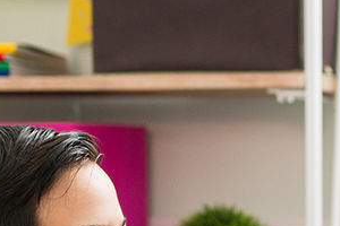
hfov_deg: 8.7
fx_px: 2200
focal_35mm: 233
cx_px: 469
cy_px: 336
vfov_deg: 5.8
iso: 320
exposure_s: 1/160
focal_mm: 35
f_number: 1.8
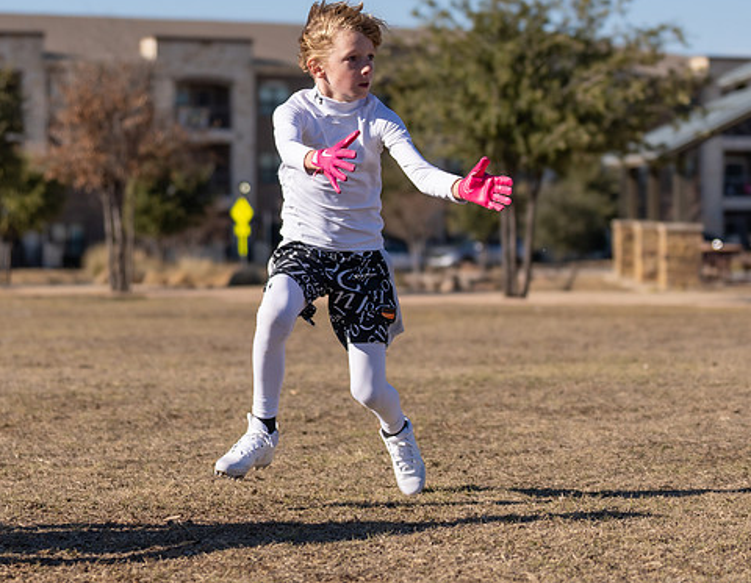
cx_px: 327
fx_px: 3143
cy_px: 172
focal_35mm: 143
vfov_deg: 10.6
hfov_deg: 13.6
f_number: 2.8
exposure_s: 1/2500
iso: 100
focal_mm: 72
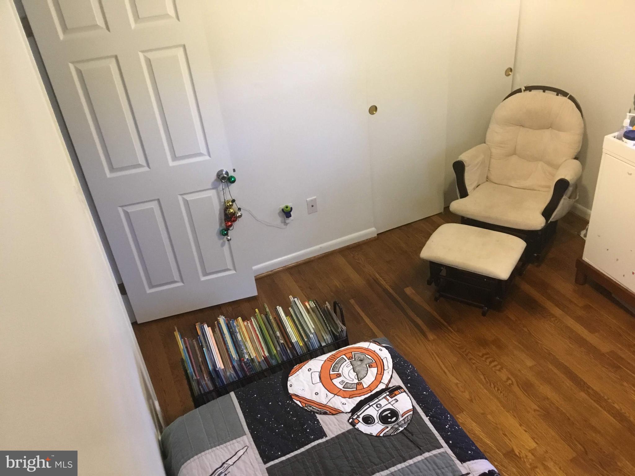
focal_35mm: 31
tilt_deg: -32.7
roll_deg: +6.7
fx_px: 569
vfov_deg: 45.4
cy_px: 238
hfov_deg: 58.4
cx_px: 318
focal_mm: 3.3
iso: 125
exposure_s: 1/30
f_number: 2.4
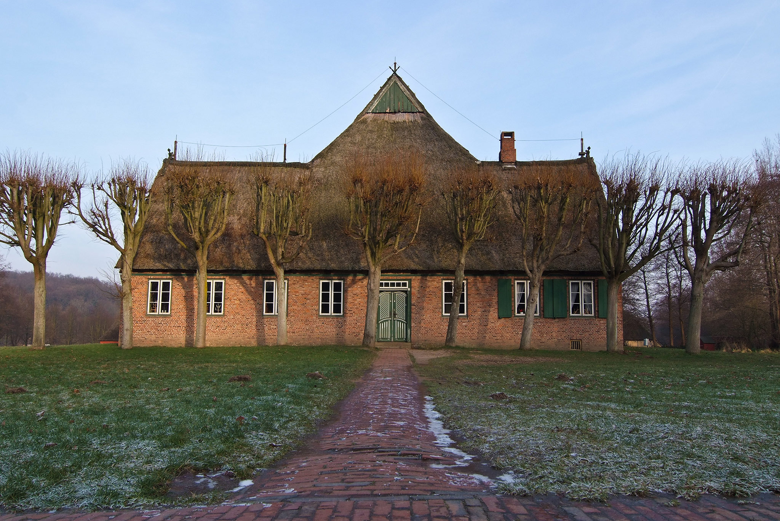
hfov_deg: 67.3
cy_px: 260
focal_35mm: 27
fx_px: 586
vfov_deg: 48.0
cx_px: 390
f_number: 8
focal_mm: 18
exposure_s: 1/180
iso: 200
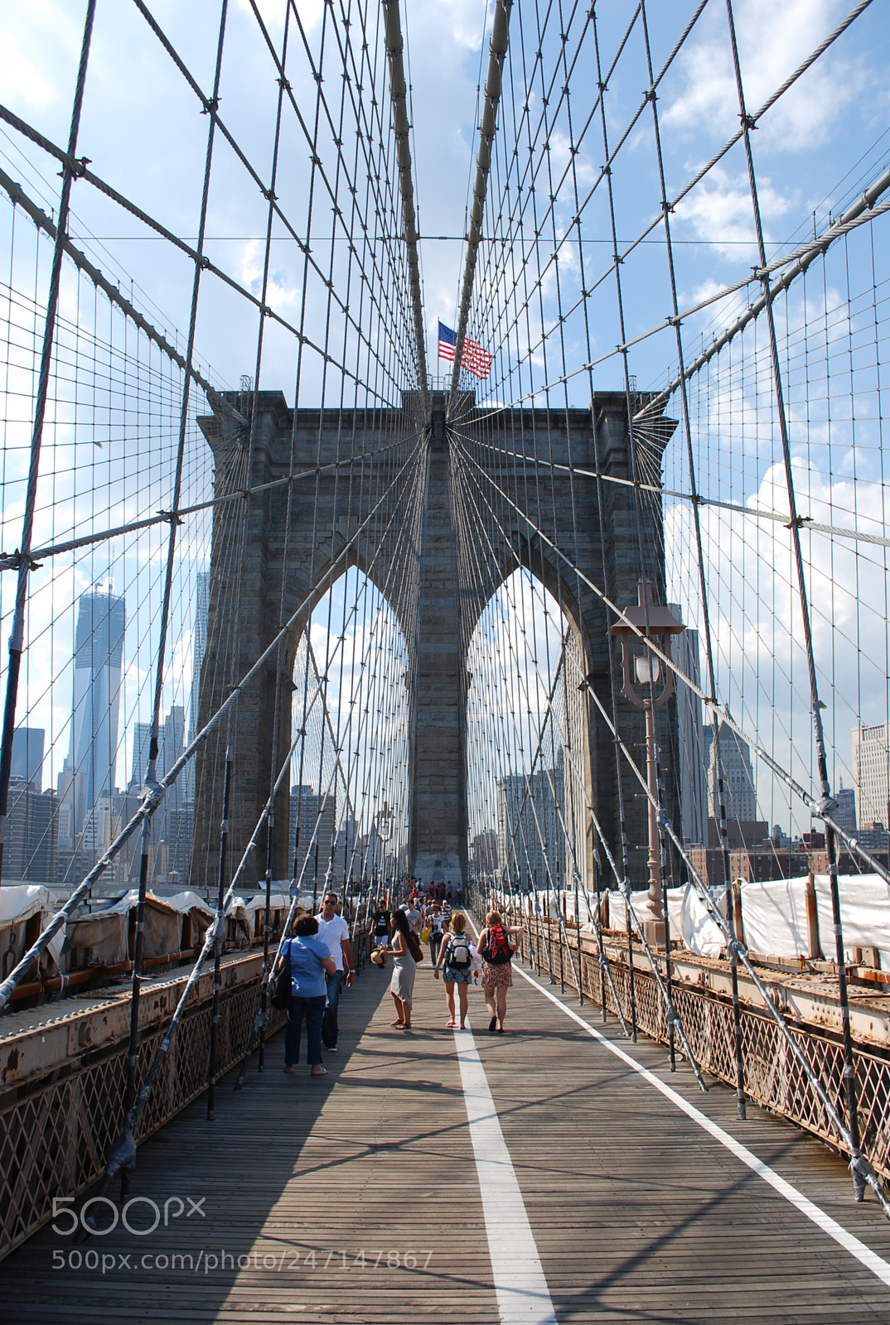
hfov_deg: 48.1
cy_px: 662
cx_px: 445
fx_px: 996
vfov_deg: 67.3
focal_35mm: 27
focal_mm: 18
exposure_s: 1/250
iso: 100
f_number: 6.3
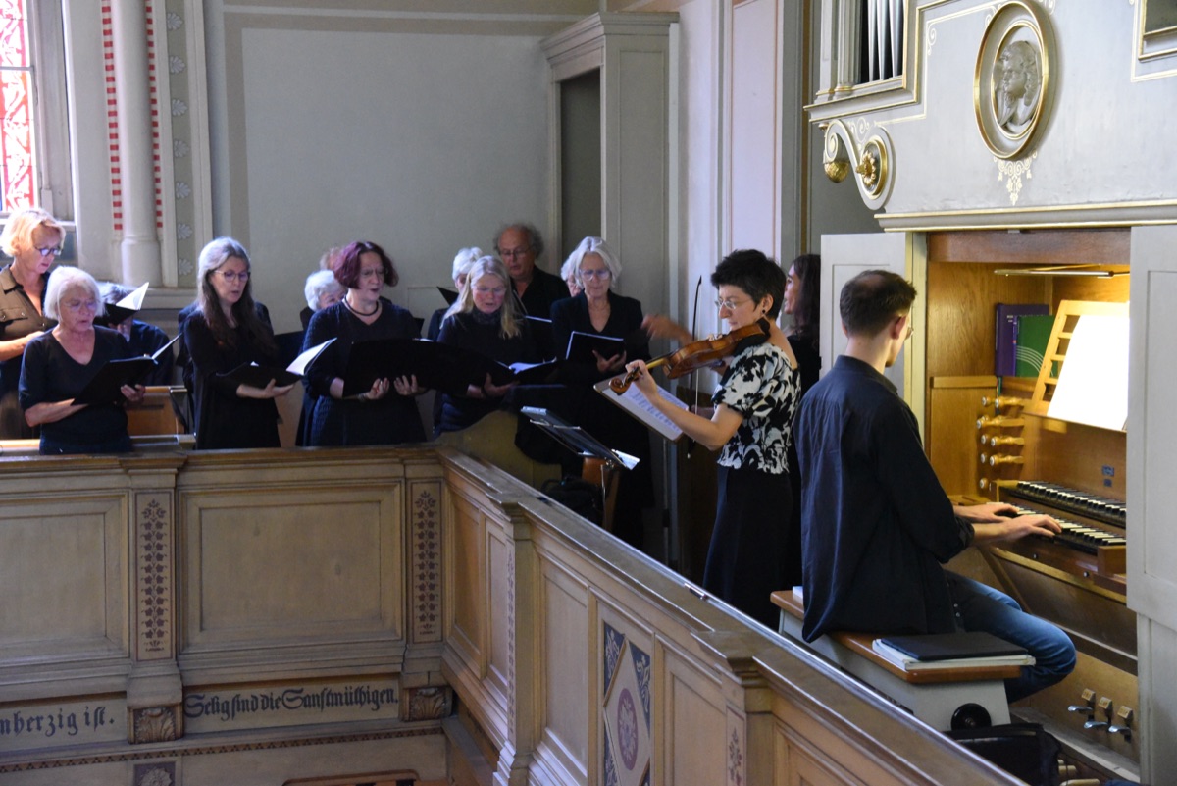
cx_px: 588
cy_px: 393
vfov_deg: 23.4
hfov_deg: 34.5
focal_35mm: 58
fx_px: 1897
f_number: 5
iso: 12800
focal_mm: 58
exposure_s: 1/80
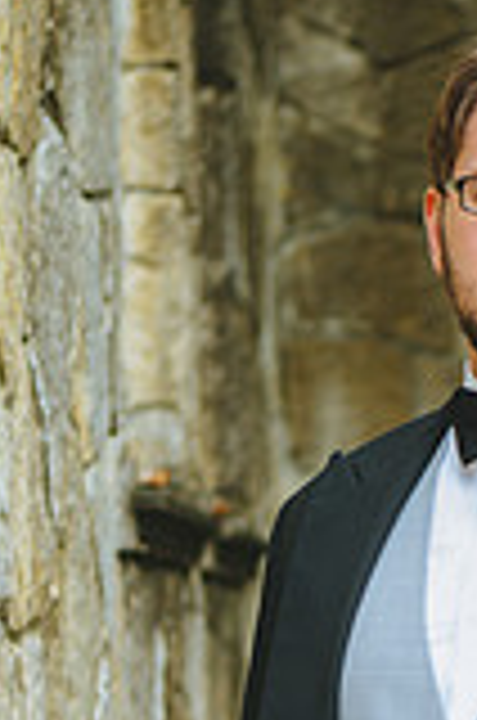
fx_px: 3932
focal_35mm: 197
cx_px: 520
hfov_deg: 6.9
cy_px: 806
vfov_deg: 10.3
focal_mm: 70
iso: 250
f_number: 2.8
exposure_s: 1/160
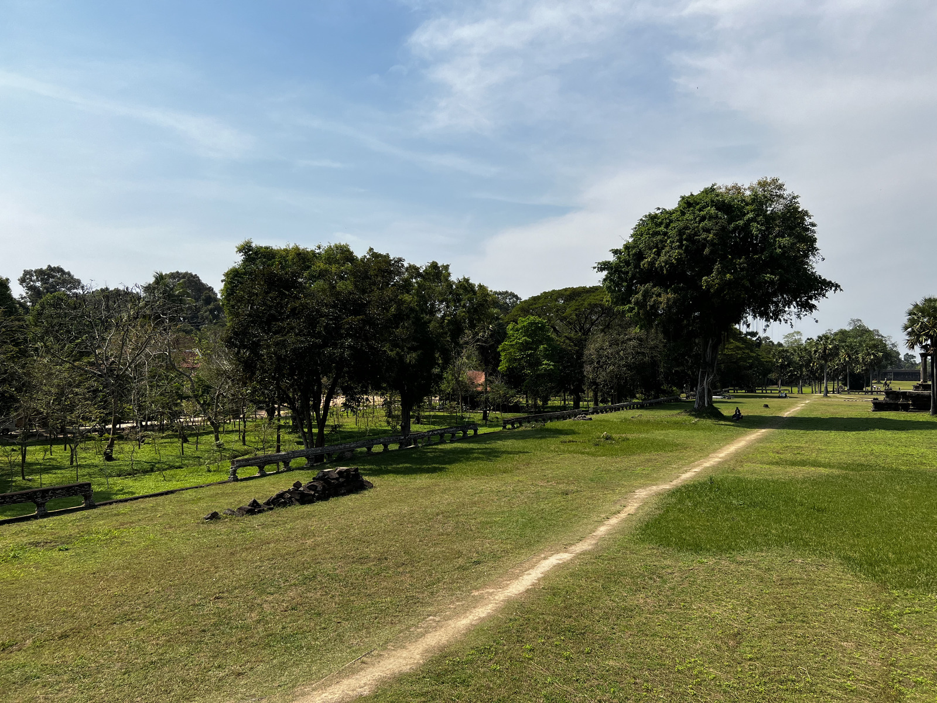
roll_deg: -0.3
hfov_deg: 67.3
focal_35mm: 26
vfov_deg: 53.1
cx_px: 468
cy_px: 352
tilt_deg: +0.9
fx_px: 704
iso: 50
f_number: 1.5
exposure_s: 1/5587
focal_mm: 5.7
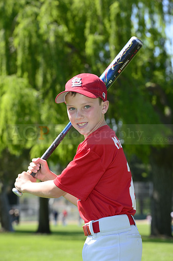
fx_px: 1193
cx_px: 86
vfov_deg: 12.5
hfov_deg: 8.3
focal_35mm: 165
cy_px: 130
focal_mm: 165
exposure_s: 1/125
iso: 200
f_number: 10
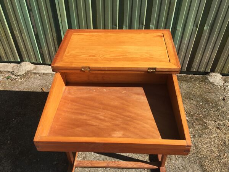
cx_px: 114
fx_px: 192
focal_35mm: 29
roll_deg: -2.5
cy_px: 86
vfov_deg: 48.2
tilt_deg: -40.5
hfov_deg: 61.7
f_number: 2.2
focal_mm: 4.15
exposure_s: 1/1319
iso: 32
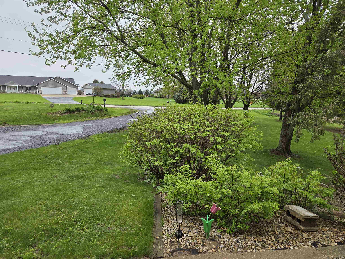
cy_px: 130
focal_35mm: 23
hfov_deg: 73.9
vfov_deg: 58.9
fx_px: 229
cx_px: 172
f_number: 1.8
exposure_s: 1/902
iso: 80
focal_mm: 5.4
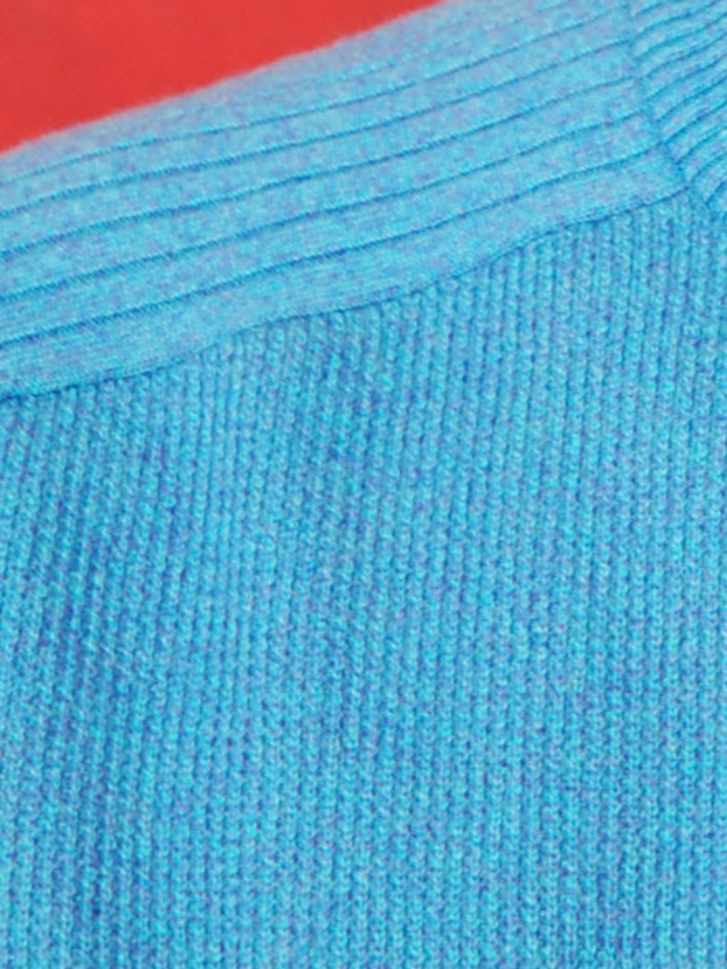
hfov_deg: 3.6
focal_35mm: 414
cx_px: 1156
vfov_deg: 4.8
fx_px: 11593
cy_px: -427
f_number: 5
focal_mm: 70
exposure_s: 1/60
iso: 200
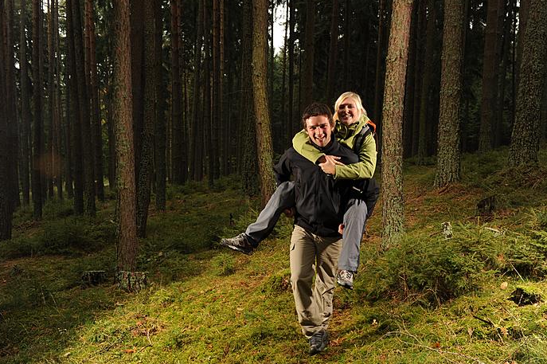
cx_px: 293
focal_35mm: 35
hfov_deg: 54.4
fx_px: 531
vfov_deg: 37.8
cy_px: 195
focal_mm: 32
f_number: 7.1
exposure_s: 1/50
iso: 400
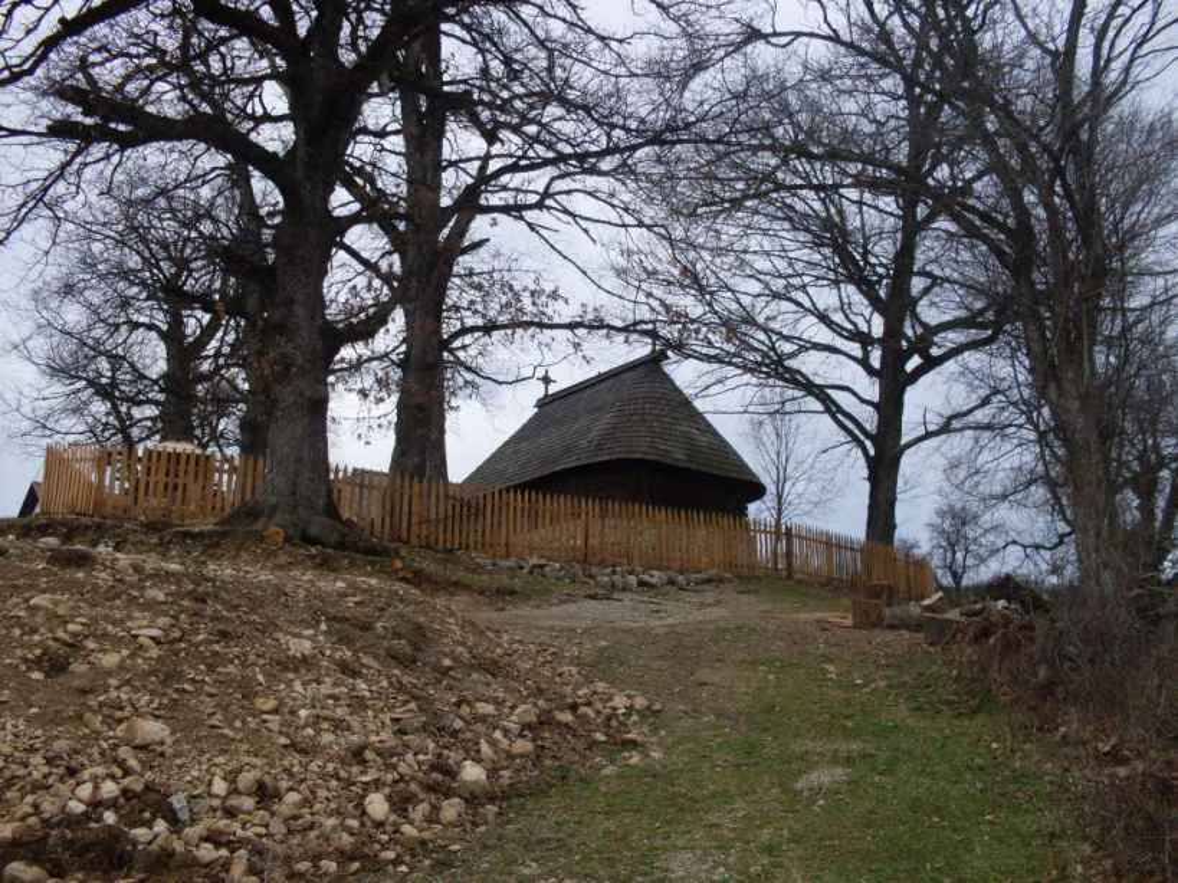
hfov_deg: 49.0
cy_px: 442
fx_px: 1293
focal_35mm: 38
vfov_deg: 37.7
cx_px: 589
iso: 80
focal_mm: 6.3
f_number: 2.8
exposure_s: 1/500
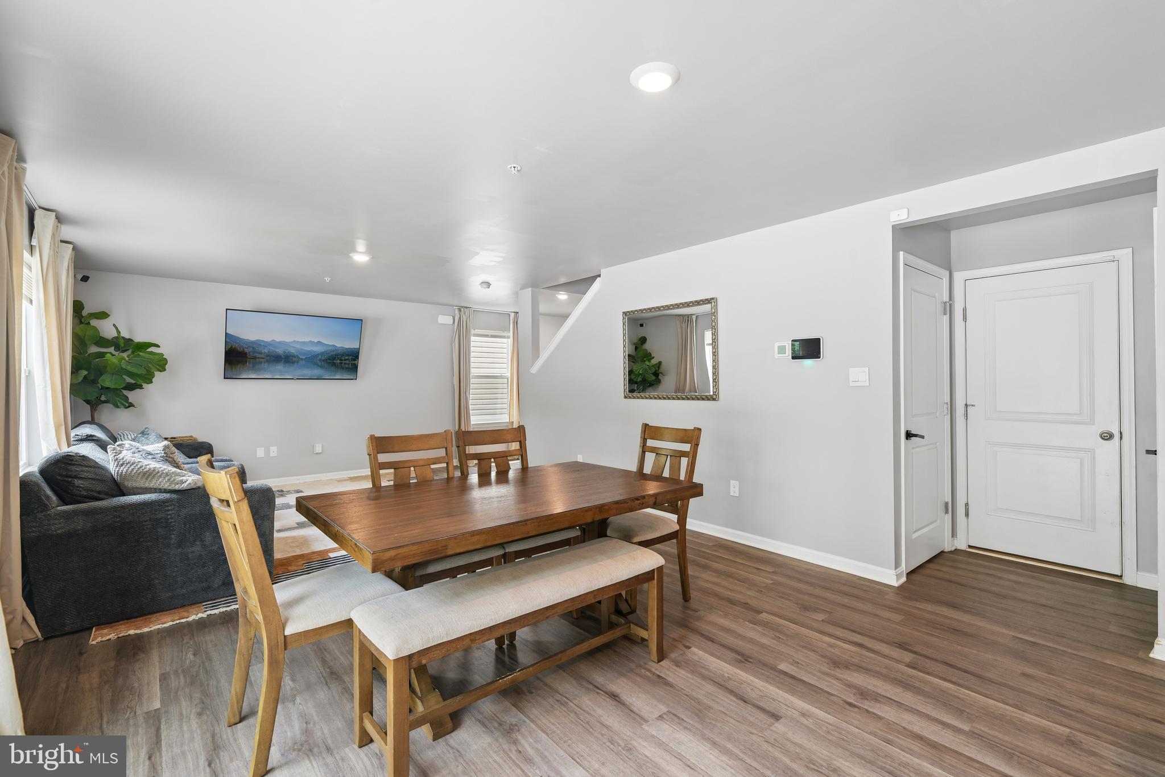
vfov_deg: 73.7
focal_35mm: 16
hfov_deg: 96.7
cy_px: 388
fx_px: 518
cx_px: 582
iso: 320
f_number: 8
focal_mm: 16
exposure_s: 1/15
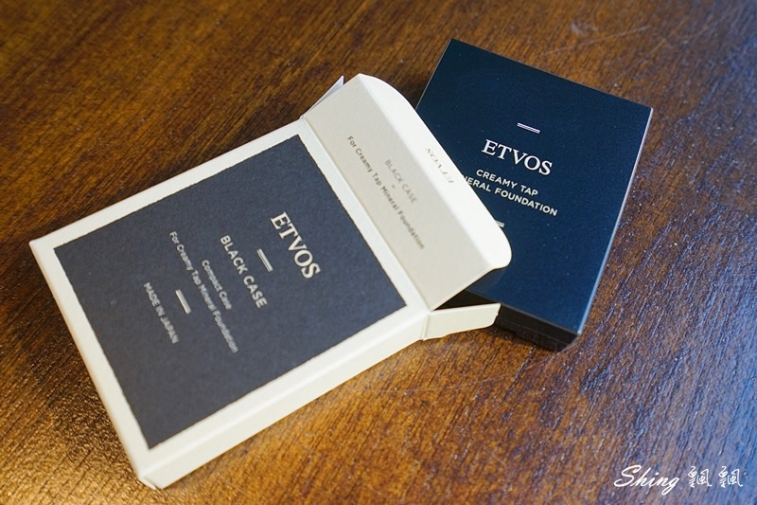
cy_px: 252
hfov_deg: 54.4
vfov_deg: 37.8
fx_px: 736
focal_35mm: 35
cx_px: 378
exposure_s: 1/50
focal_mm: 35
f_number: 5.6
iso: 250
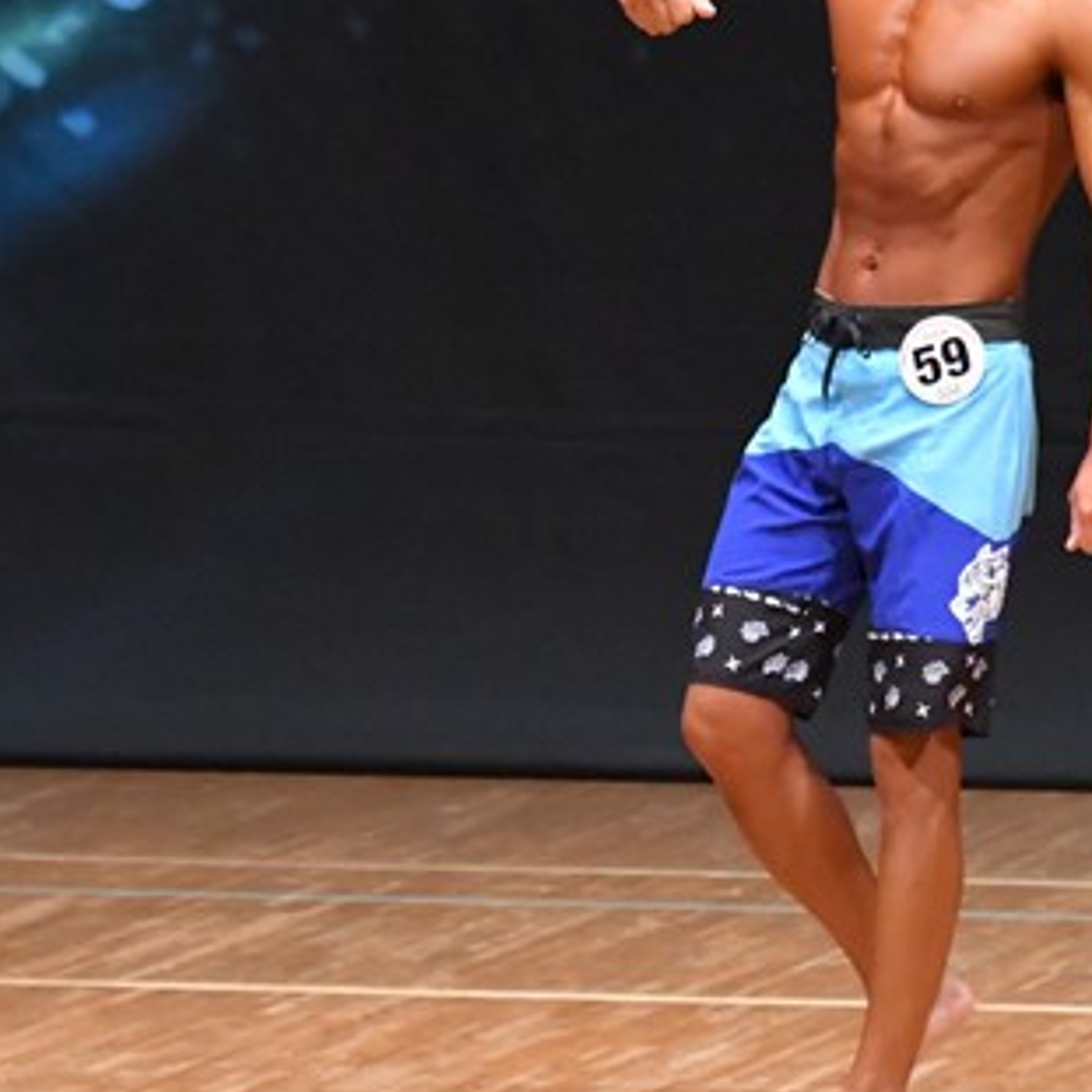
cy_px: 411
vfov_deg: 3.1
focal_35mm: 572
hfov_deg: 3.1
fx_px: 20415
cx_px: 778
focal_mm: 180
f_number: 5.6
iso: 8000
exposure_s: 1/400
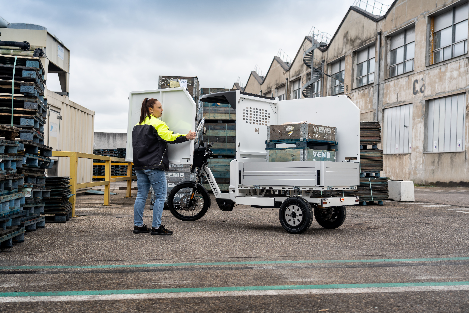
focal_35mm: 44
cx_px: 234
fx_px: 573
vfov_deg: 30.5
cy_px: 156
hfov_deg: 44.5
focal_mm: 44
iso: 100
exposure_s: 1/125
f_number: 4
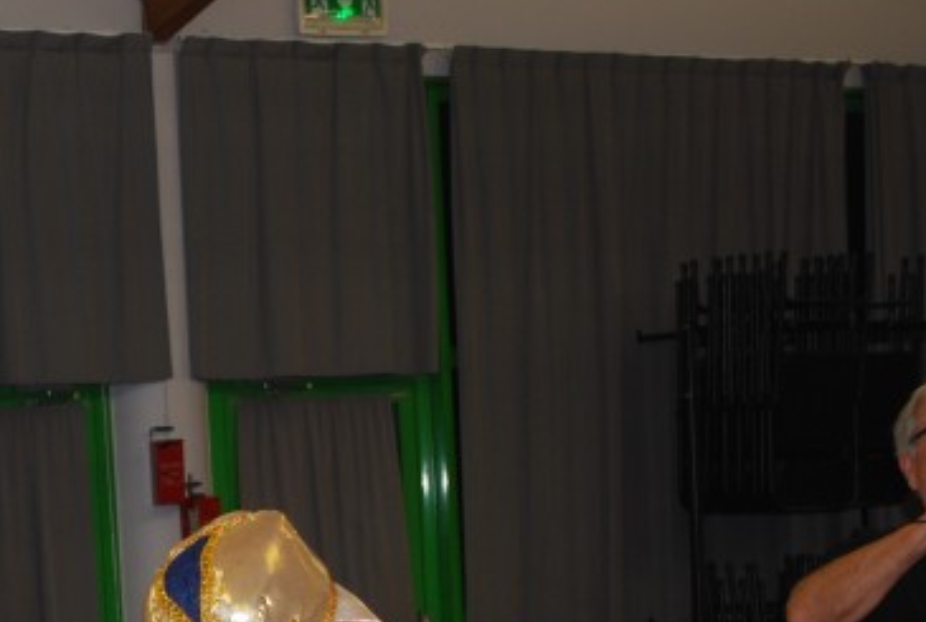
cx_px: 96
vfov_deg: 11.8
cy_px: 646
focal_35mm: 115
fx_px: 2967
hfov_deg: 17.5
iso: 280
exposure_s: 1/60
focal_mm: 35
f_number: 5.3
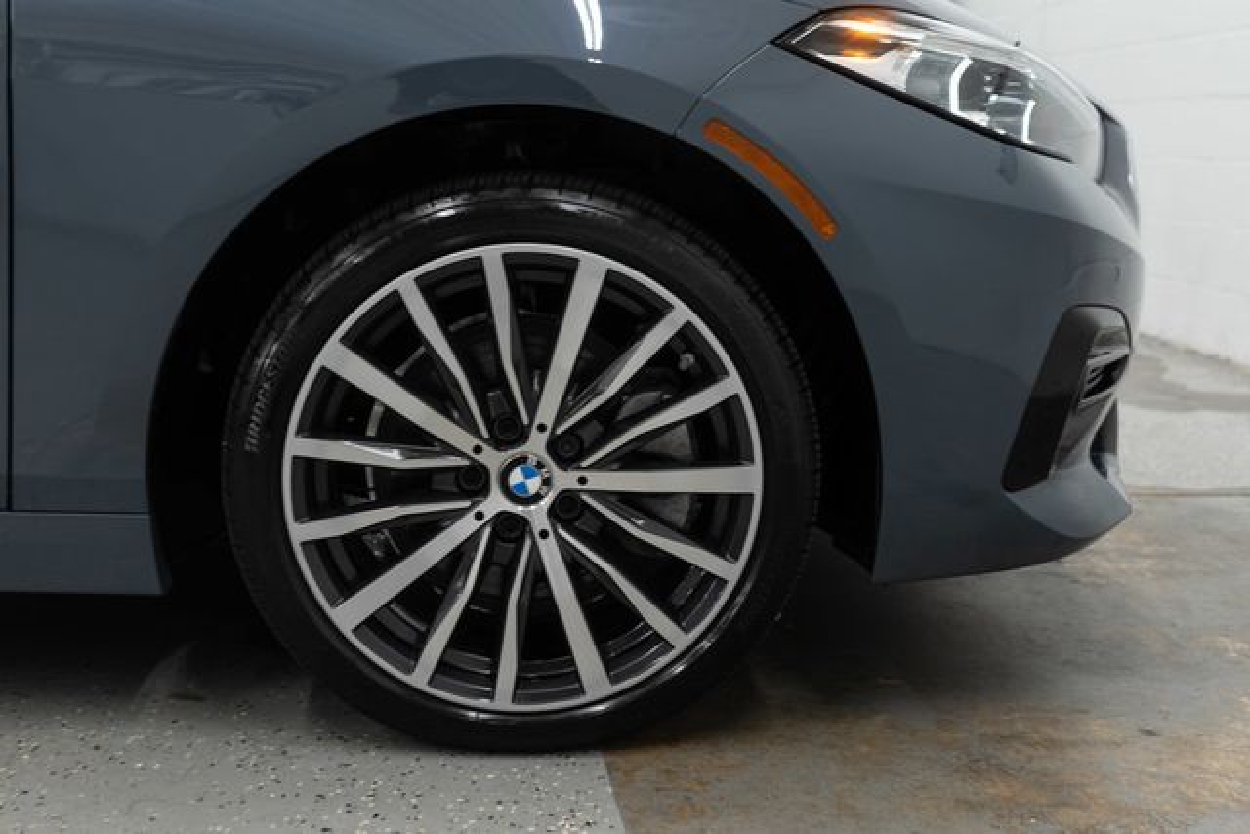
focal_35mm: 42
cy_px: 417
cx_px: 625
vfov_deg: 31.9
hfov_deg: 46.4
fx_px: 1459
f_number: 3.2
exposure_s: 1/50
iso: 250
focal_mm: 28
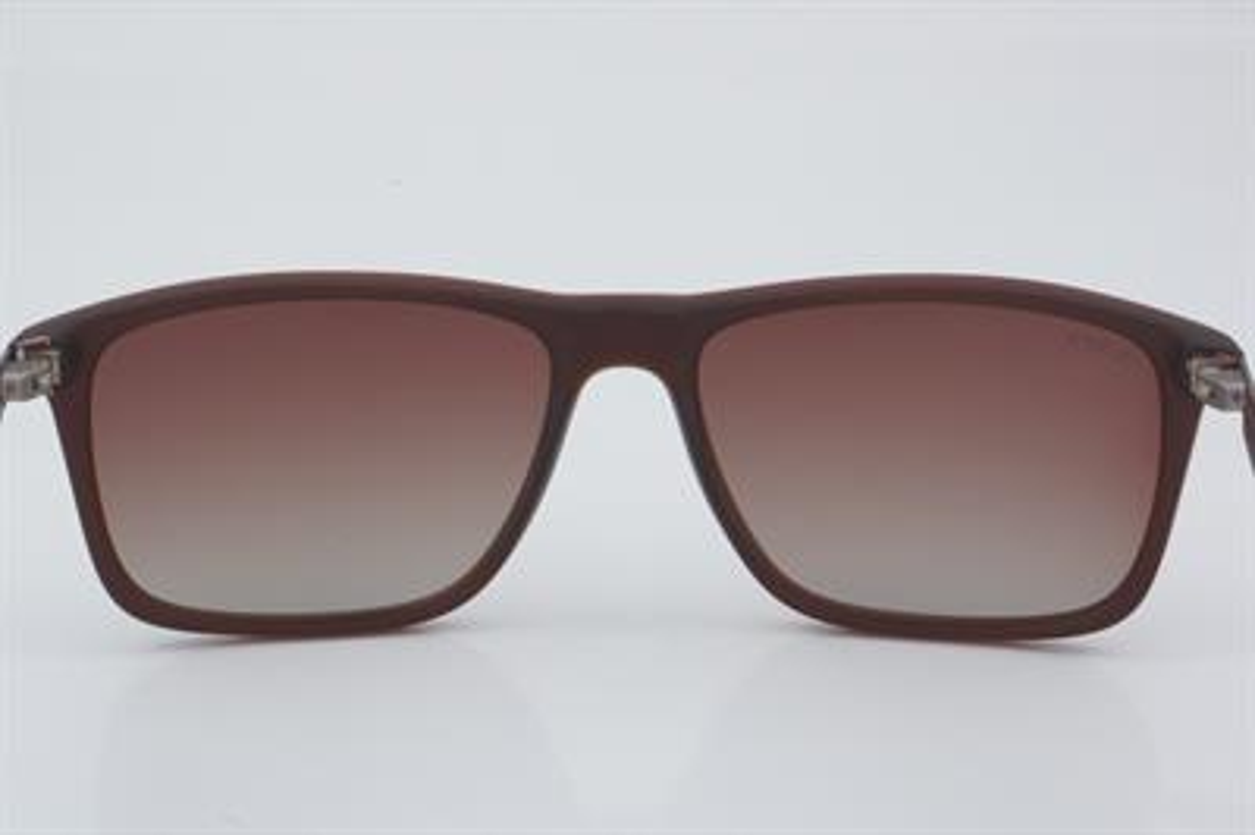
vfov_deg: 18.2
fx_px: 2612
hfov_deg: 27.0
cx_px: 628
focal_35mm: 75
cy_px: 418
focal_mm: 50
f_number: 32
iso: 100
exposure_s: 1/3
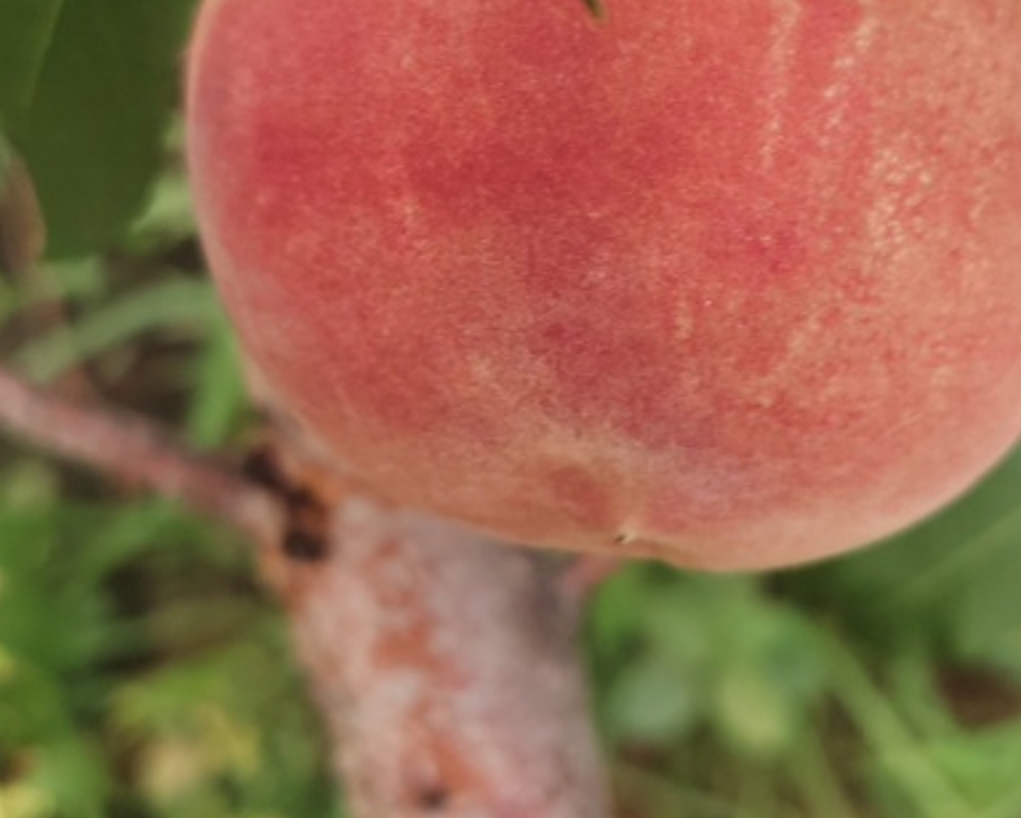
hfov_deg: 34.0
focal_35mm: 55
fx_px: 1663
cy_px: 274
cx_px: 610
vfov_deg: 27.5
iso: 640
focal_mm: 6.14
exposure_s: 1/100
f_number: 1.8
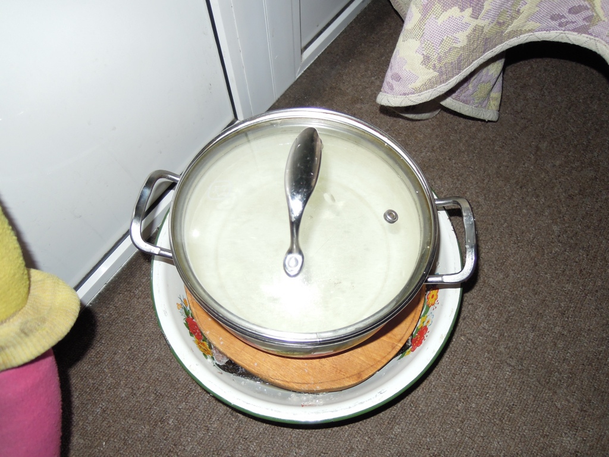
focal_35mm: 24
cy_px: 228
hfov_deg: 71.6
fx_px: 422
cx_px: 304
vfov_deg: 56.8
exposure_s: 1/30
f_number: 1.8
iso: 160
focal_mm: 4.3
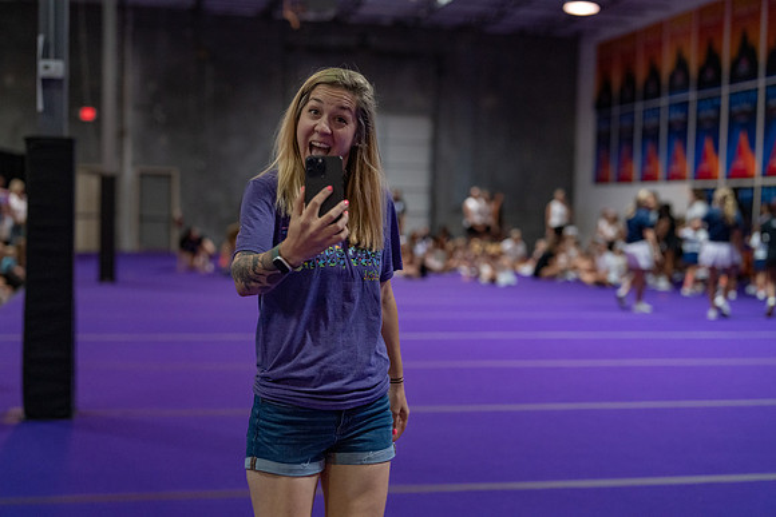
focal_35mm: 50
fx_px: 1078
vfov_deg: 27.0
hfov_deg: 39.6
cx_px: 388
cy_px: 258
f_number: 1.8
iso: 3200
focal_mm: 50
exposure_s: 1/1000
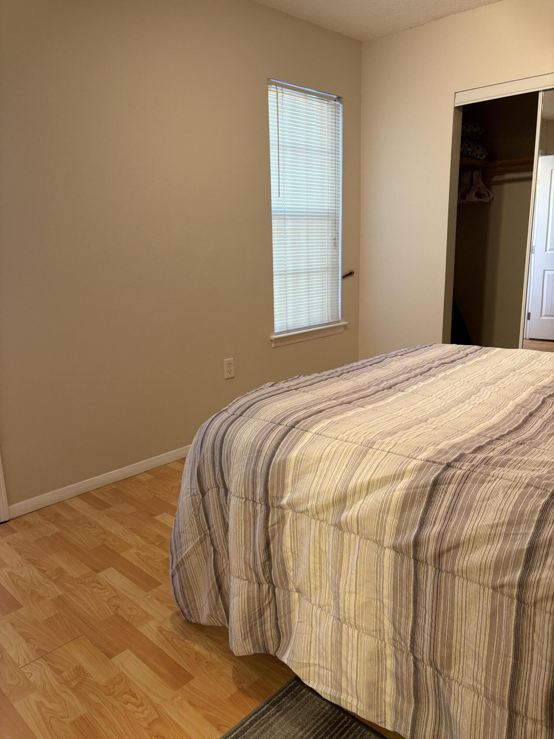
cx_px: 277
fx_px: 555
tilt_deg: -12.4
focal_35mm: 26
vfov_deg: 67.3
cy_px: 370
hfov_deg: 53.1
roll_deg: +1.5
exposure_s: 1/60
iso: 200
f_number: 1.6
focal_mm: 5.96
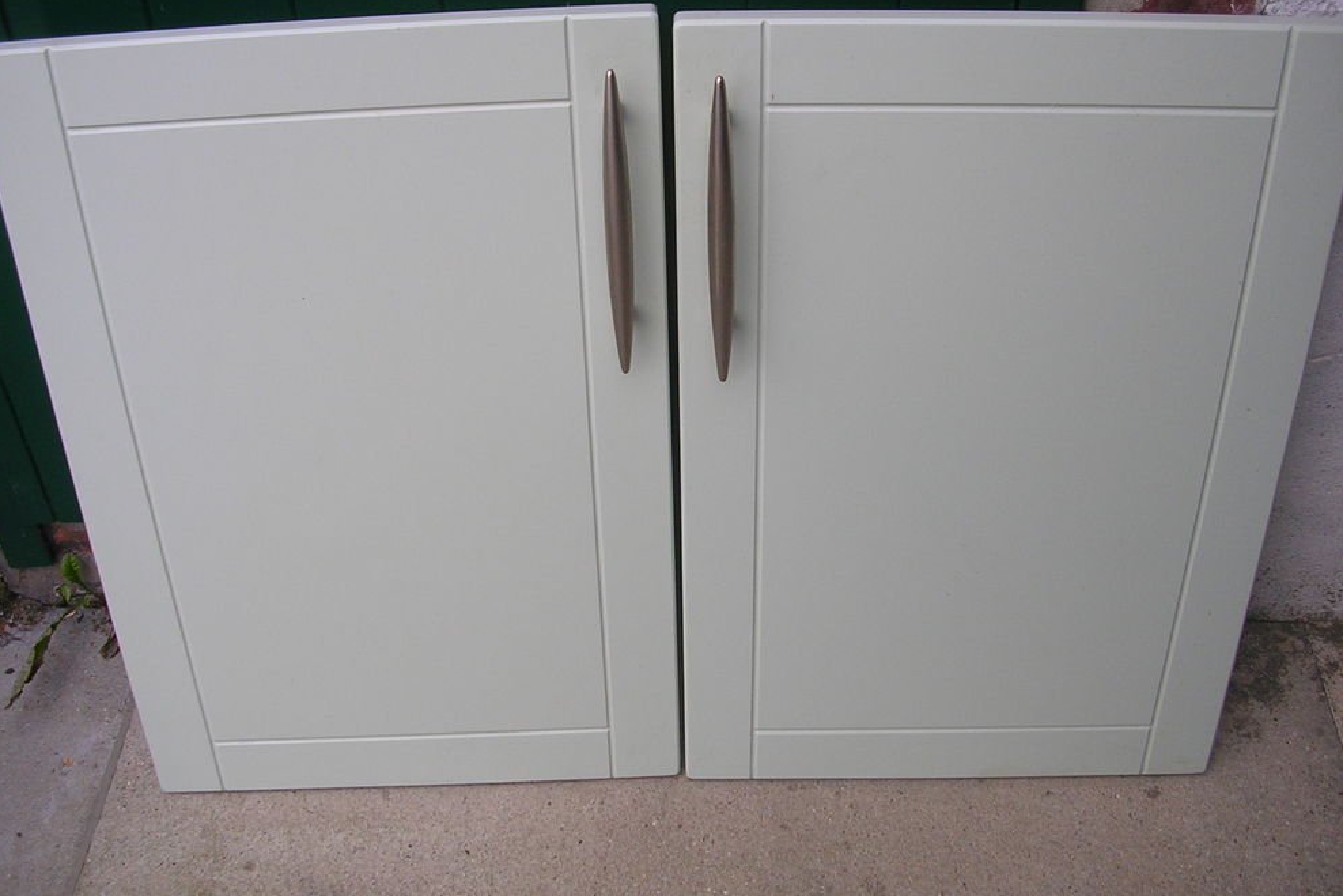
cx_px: 666
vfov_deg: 33.4
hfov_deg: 48.5
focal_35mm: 40
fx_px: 1492
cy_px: 427
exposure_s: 1/162
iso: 50
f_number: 2.8
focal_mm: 5.8
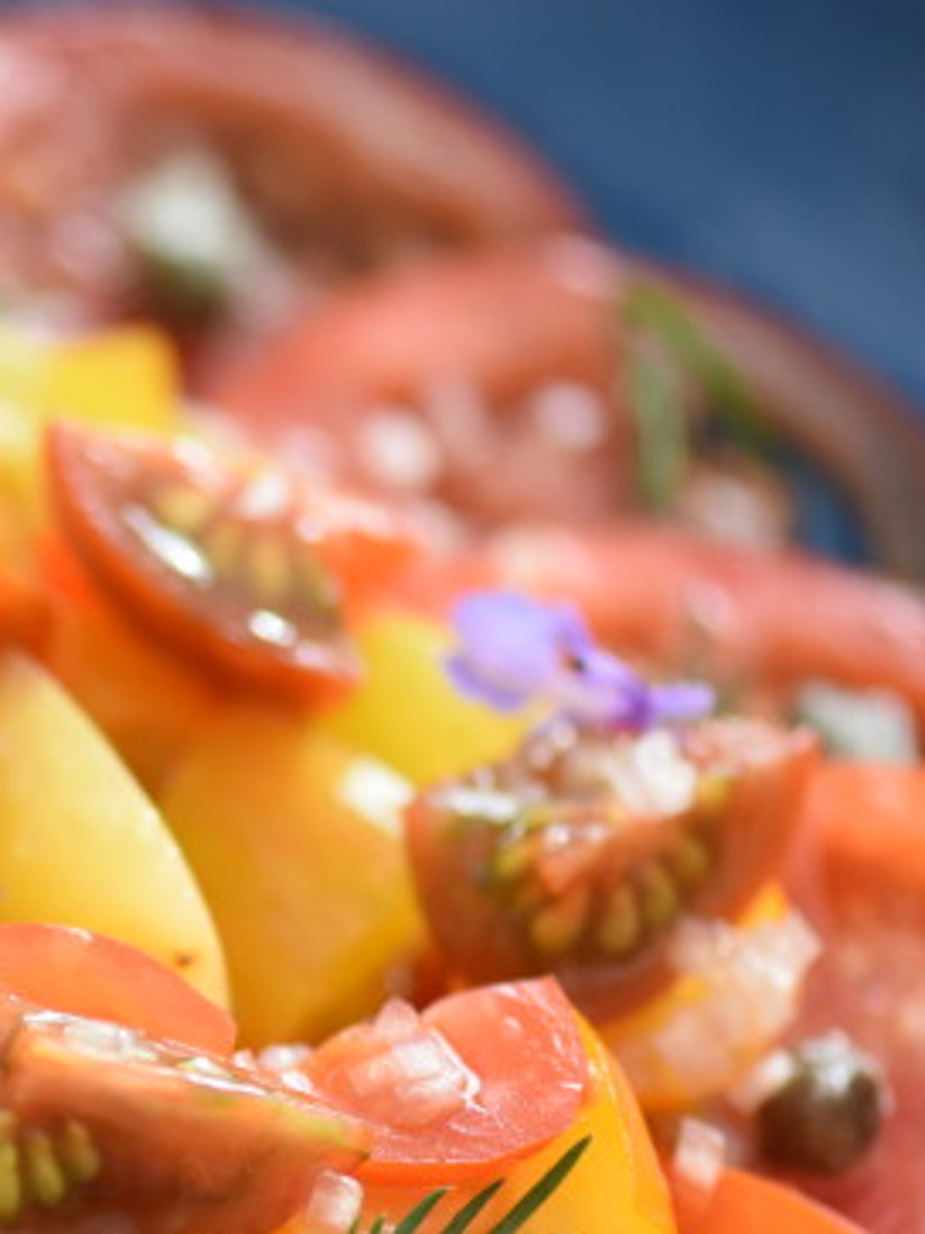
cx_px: -262
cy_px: 1057
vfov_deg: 6.9
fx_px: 10160
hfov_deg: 5.2
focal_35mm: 285
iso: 800
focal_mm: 105
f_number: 4
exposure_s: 1/250
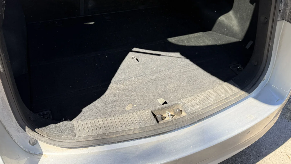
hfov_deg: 59.5
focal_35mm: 33
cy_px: 39
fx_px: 255
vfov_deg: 34.8
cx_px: 144
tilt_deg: -30.3
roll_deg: -1.9
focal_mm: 6.76
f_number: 1.78
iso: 80
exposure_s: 1/377
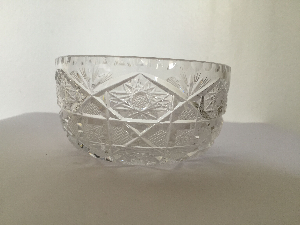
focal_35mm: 29
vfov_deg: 48.2
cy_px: 112
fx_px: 251
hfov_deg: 61.7
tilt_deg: -5.7
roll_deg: -2.1
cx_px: 150
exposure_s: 1/30
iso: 64
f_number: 2.2
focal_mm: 4.15
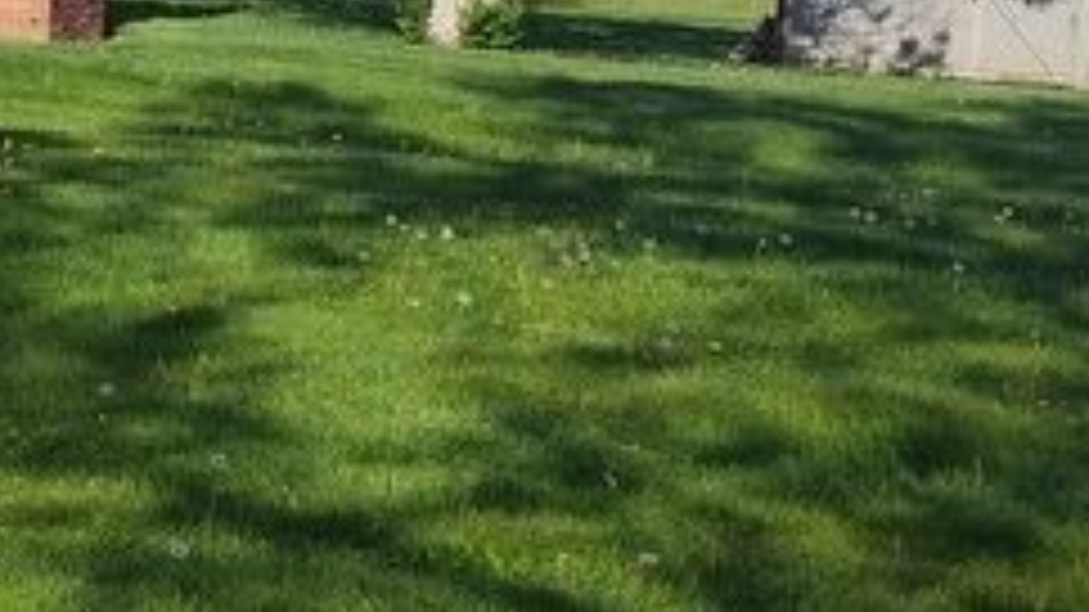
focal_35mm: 83
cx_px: -302
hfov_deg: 23.0
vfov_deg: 14.5
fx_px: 2396
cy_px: 108
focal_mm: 5.56
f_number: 1.8
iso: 100
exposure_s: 1/1967
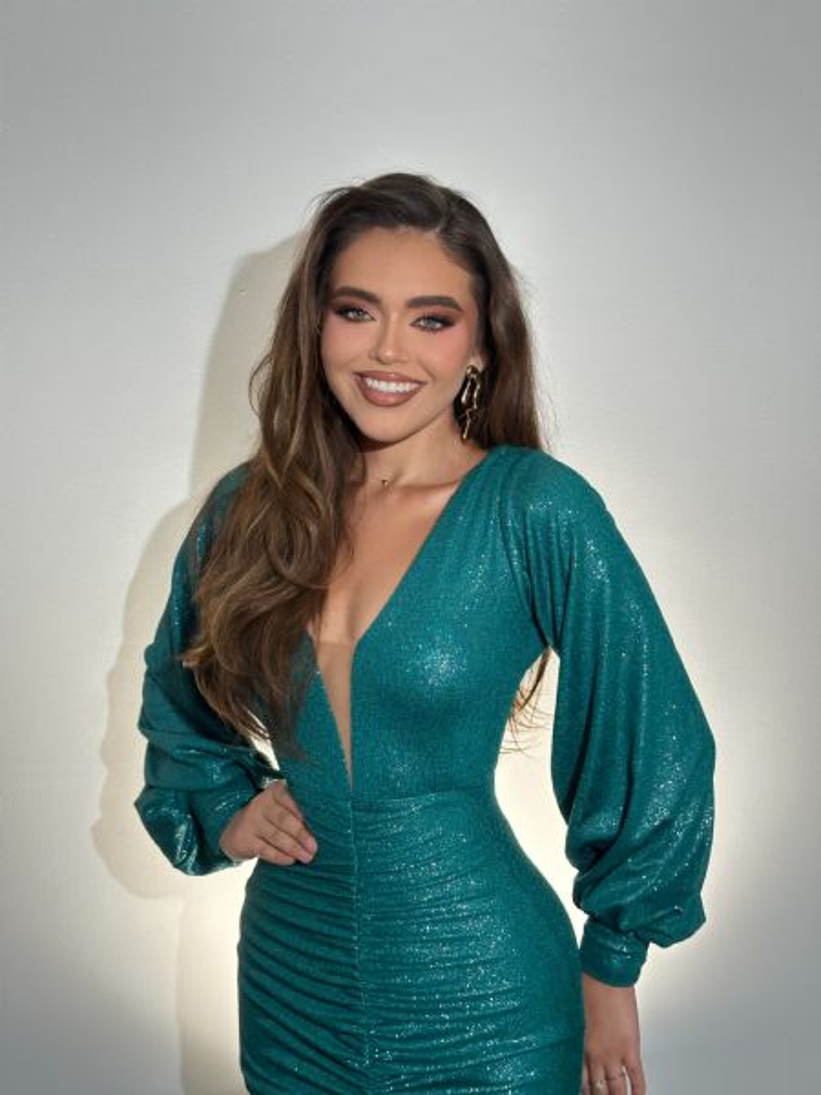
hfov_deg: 30.3
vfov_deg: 39.7
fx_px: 1518
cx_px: 410
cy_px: 548
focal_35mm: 48
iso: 64
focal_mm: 6.86
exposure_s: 1/121
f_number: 1.78
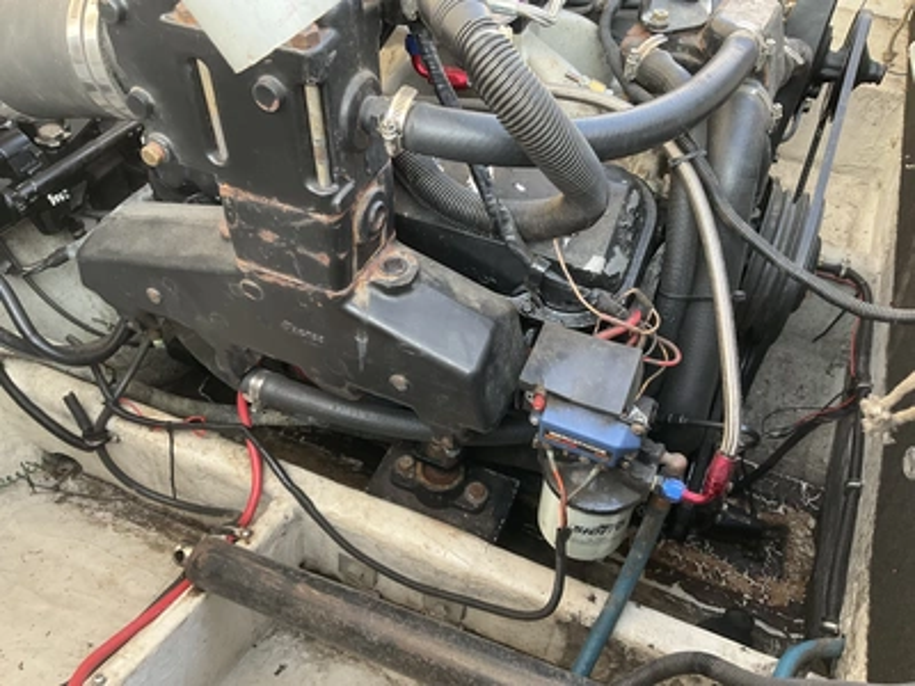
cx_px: 458
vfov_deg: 48.2
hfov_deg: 61.7
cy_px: 343
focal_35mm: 29
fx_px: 767
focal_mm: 3
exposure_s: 1/122
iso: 64
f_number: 1.8
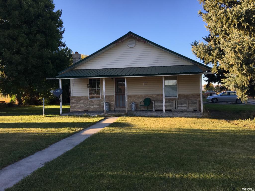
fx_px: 214
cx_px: 128
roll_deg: +0.7
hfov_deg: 61.7
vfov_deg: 48.2
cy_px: 96
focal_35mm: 29
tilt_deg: -0.2
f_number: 2.2
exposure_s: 1/439
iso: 25
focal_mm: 4.15
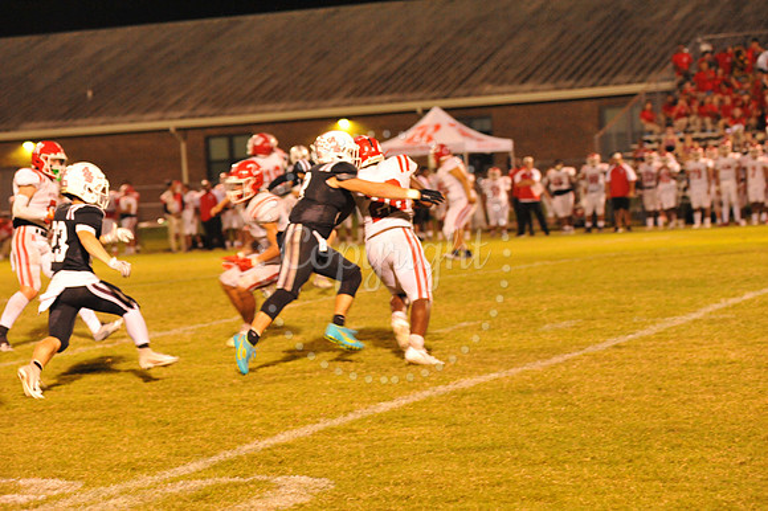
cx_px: 384
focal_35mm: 112
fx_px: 2388
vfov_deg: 12.2
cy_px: 256
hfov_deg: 18.3
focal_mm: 112
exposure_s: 1/160
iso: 5000
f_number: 5
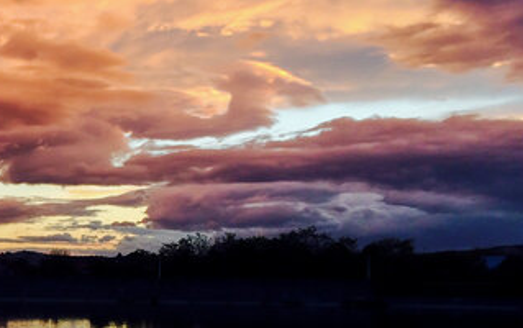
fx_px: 1098
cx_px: -62
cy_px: 308
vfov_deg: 16.7
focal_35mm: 77
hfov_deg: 24.8
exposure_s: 1/100
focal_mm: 4.15
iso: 40
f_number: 2.2
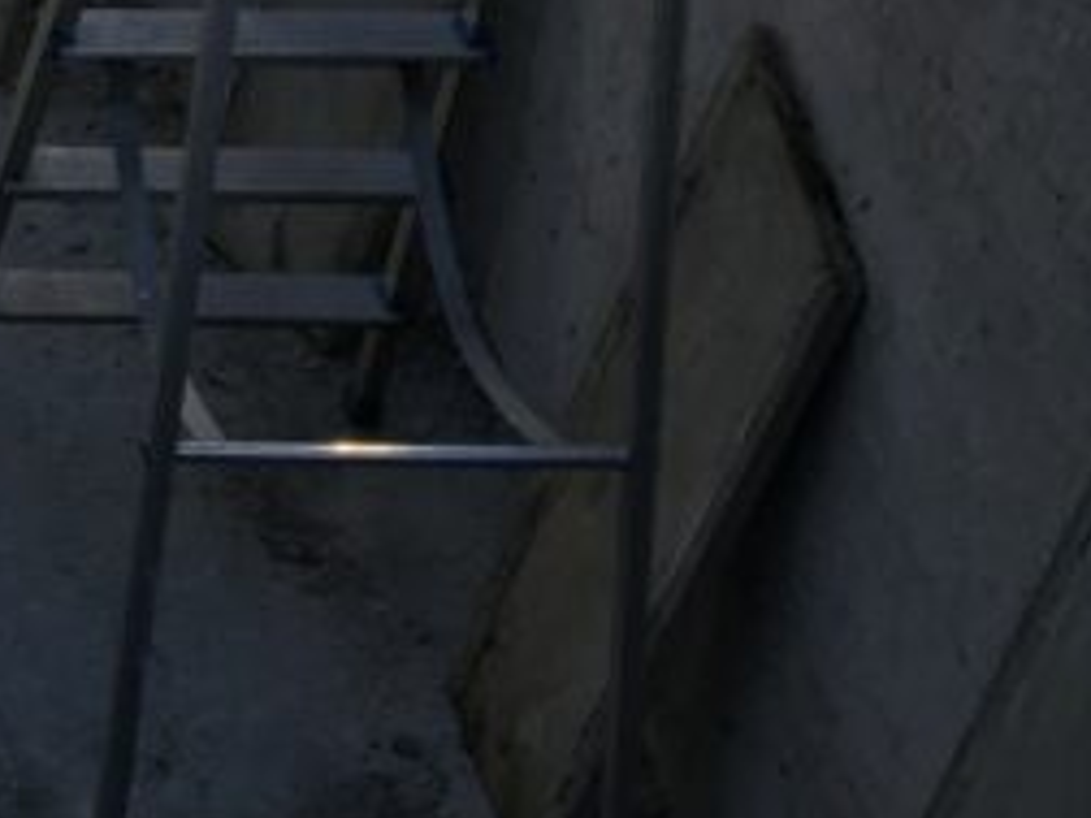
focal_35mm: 118
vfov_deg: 12.5
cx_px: -952
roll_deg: +3.5
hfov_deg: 14.4
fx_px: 3719
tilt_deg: -29.9
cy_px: 91
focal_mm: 4.15
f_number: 2.2
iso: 25
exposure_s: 1/962
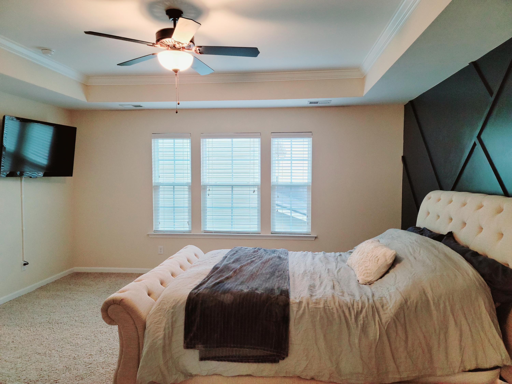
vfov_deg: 54.9
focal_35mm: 25
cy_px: 192
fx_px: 370
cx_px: 256
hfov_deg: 69.4
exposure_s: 1/59.2
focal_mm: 7
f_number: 1.8
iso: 160
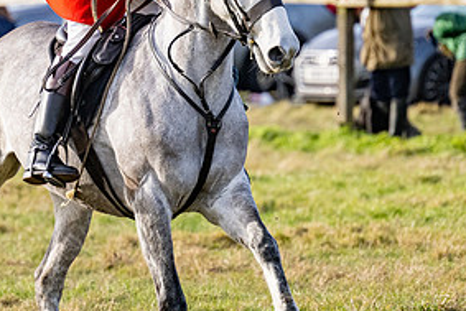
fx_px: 6618
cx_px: 129
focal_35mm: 511
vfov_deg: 2.7
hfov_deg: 4.0
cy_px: 66
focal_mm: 195
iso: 800
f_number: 4
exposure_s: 1/5000
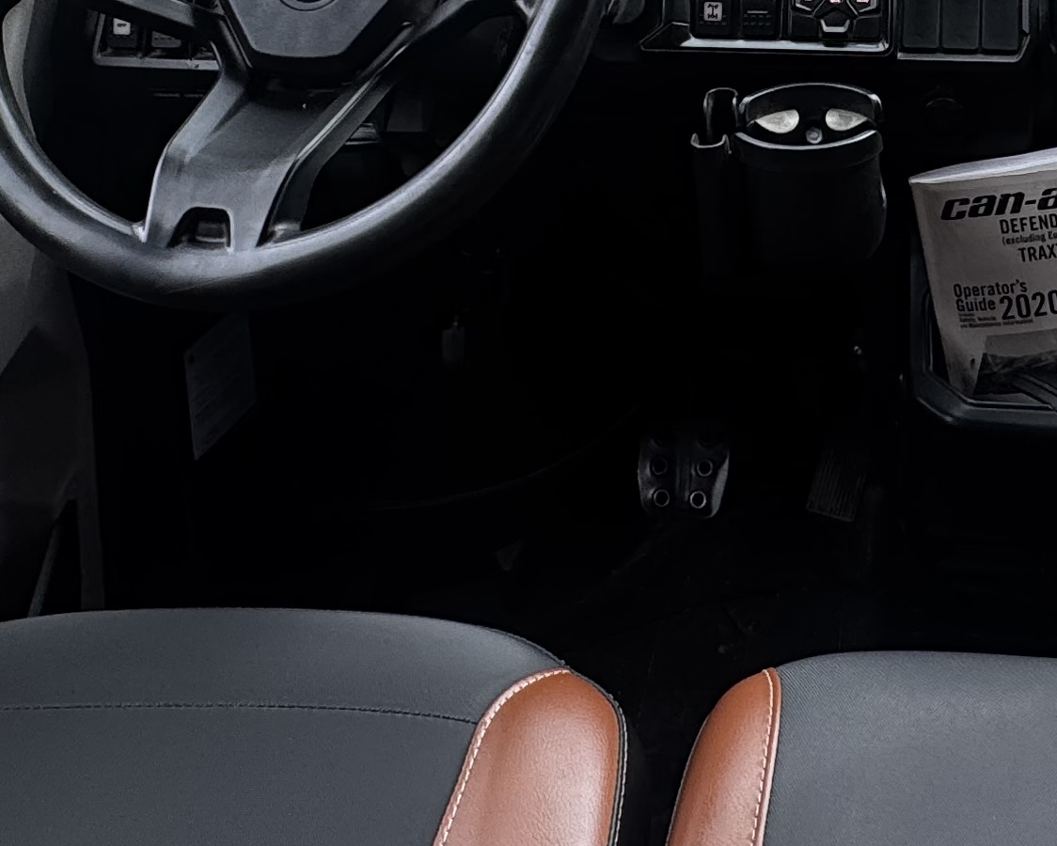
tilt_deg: -21.4
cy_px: -133
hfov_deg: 37.0
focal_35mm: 49
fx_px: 1533
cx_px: 812
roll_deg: +1.9
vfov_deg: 27.6
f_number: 2.2
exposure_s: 1/139
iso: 40
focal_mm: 2.22
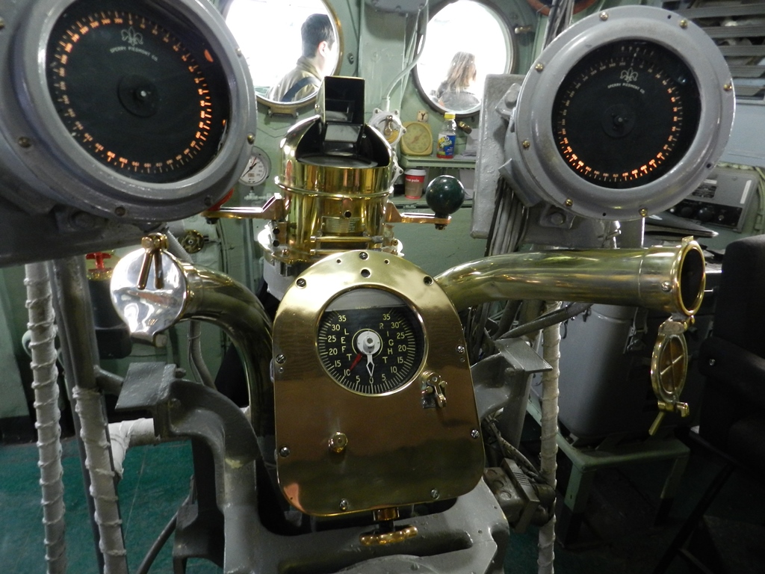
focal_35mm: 23
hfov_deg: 73.9
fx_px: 508
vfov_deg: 58.9
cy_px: 287
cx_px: 382
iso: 400
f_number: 3.4
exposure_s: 1/15
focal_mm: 4
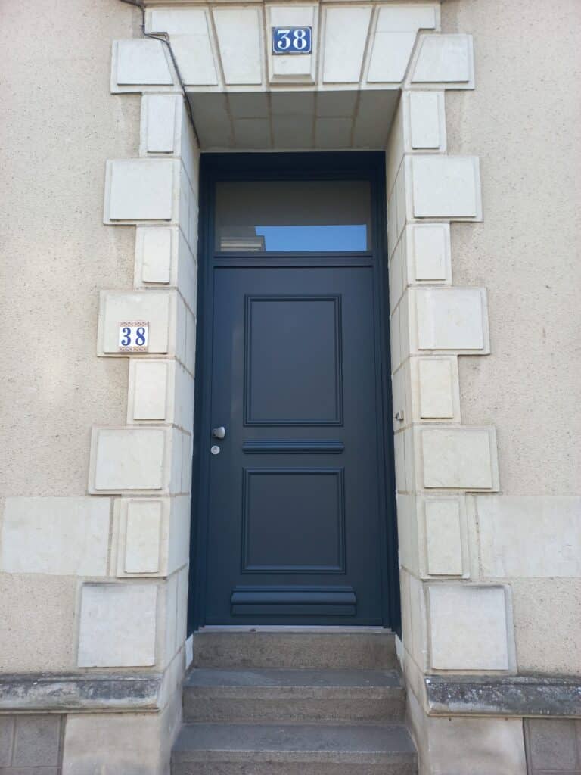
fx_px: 559
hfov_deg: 54.9
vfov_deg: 69.4
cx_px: 290
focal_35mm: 25
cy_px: 388
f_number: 1.8
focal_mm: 4.6
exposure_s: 1/100
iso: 40
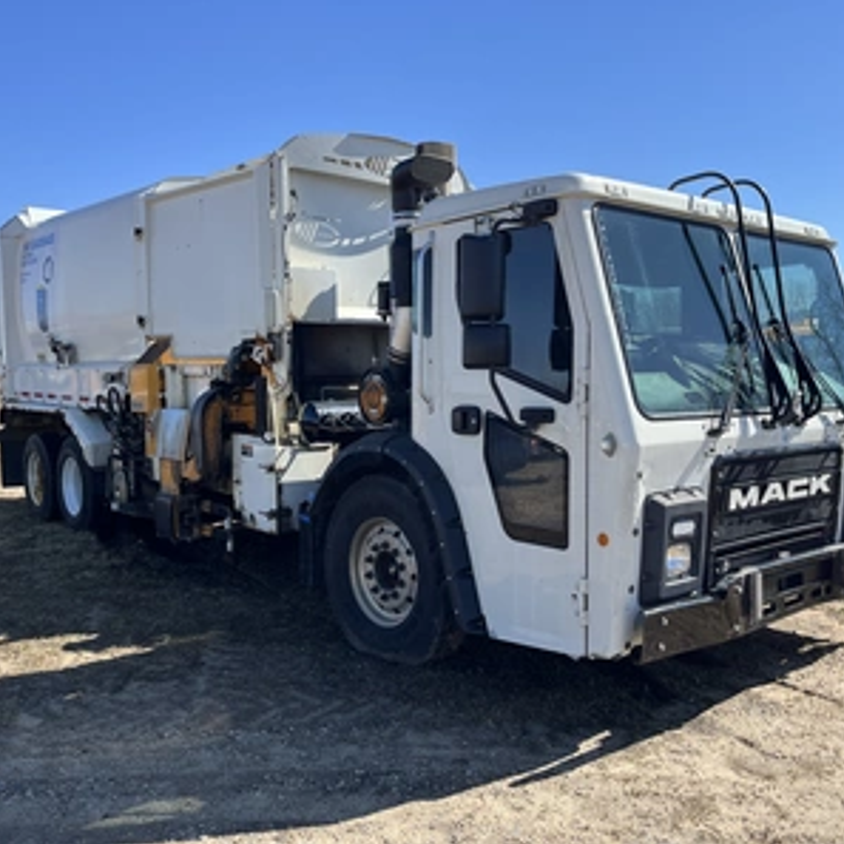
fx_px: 855
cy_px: 421
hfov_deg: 52.5
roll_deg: +1.5
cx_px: 452
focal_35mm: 31
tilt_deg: -4.5
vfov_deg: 52.5
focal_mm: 5.1
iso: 50
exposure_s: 1/2101
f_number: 1.6
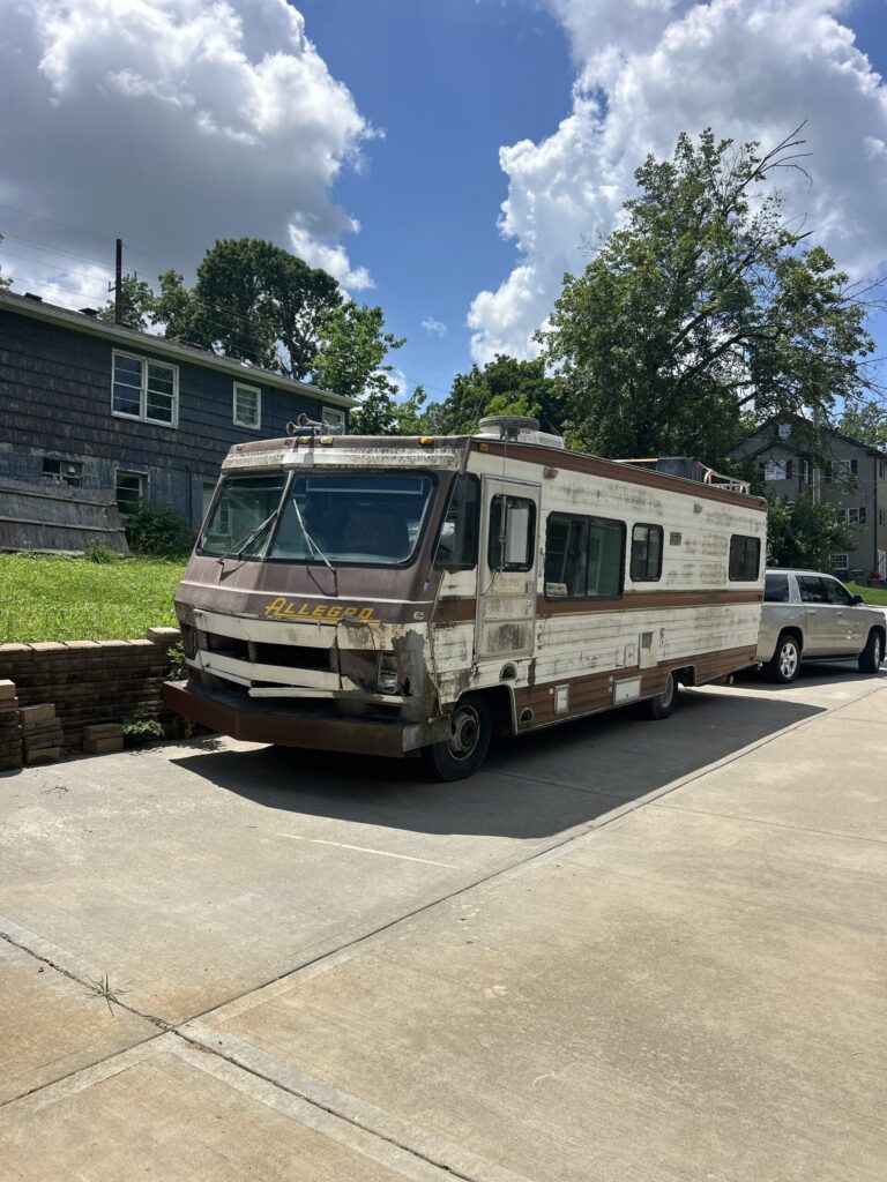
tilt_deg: +0.2
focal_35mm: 26
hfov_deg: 53.1
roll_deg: -2.2
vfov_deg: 67.3
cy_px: 591
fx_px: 888
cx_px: 444
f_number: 1.5
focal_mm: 5.7
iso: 50
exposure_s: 1/5587
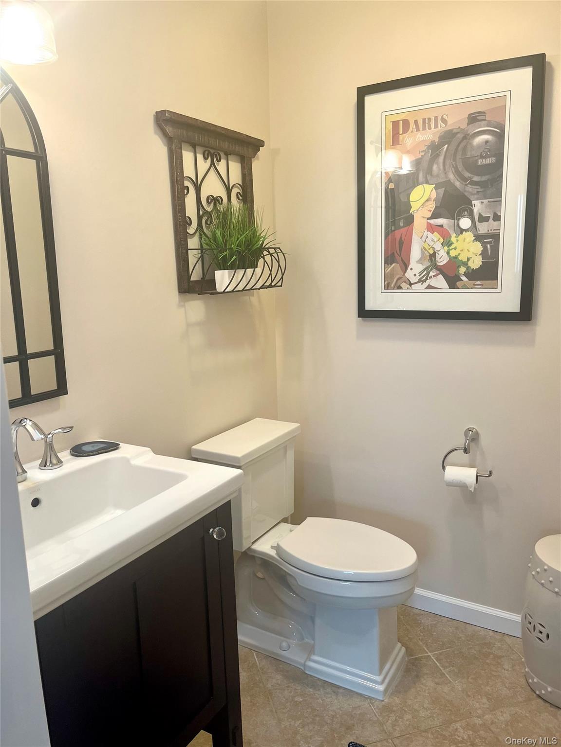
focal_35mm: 26
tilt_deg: -11.8
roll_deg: +1.4
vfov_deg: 67.3
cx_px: 280
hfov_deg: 53.1
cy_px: 374
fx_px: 562
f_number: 1.6
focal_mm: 5.1
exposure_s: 1/60
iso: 80
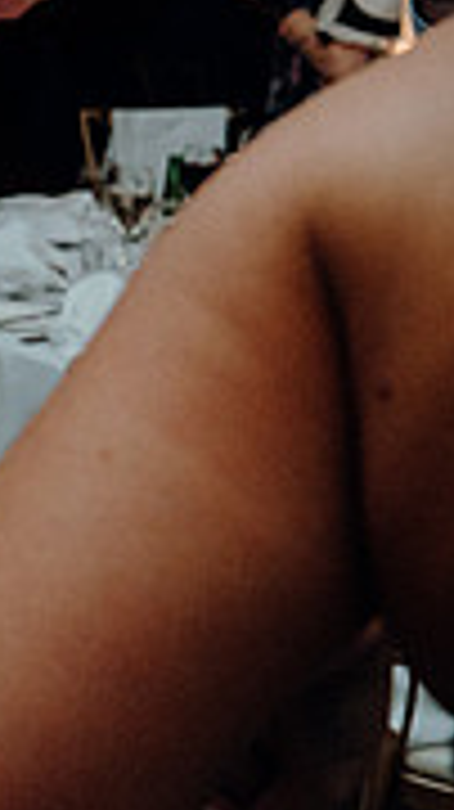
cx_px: -742
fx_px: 1737
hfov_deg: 11.4
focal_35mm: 81
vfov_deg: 25.5
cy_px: 97
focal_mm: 24
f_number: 3.5
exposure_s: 1/160
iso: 2500
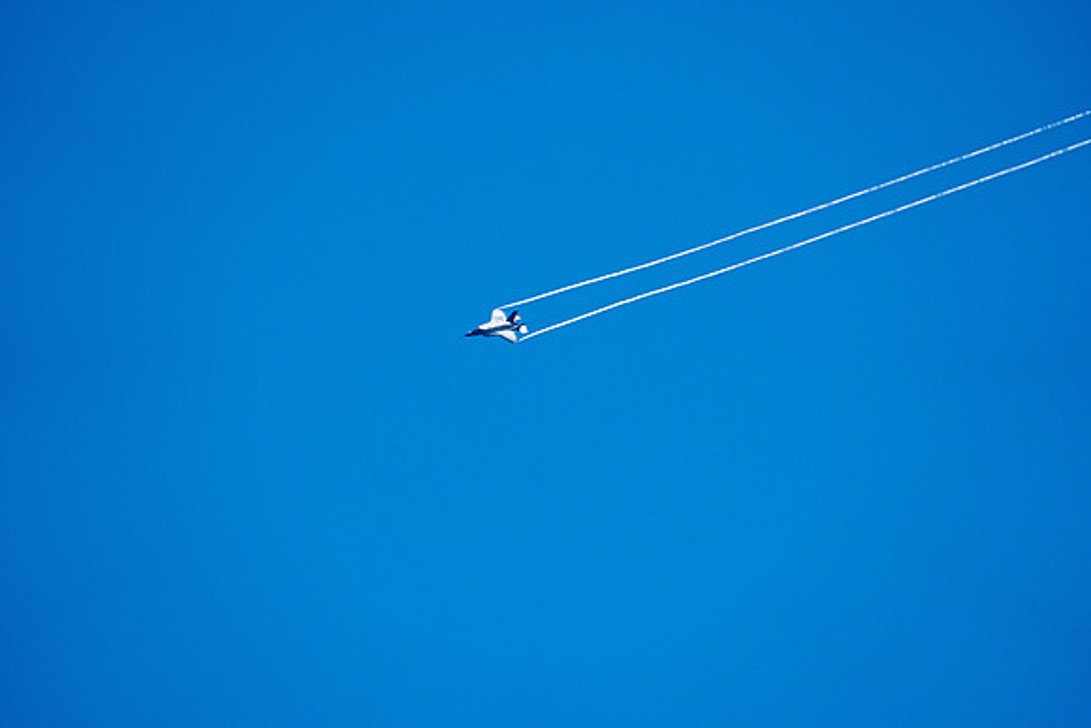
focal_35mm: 400
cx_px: 546
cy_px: 364
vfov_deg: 3.4
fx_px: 12124
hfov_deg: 5.2
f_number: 10
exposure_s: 1/1250
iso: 640
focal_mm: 400
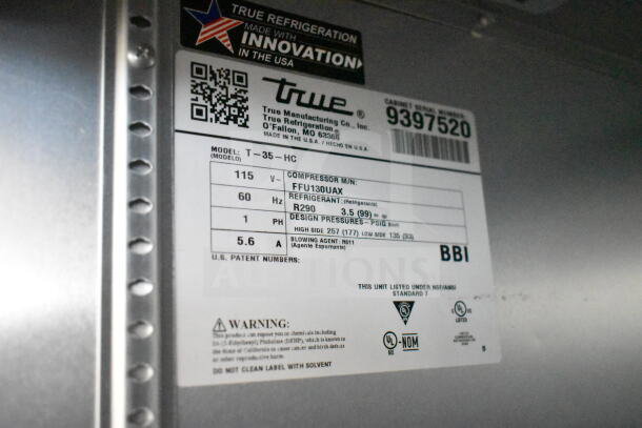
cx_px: 321
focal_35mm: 34
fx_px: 615
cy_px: 214
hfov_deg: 55.1
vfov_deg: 38.4
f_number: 3.8
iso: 25600
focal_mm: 23
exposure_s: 1/30
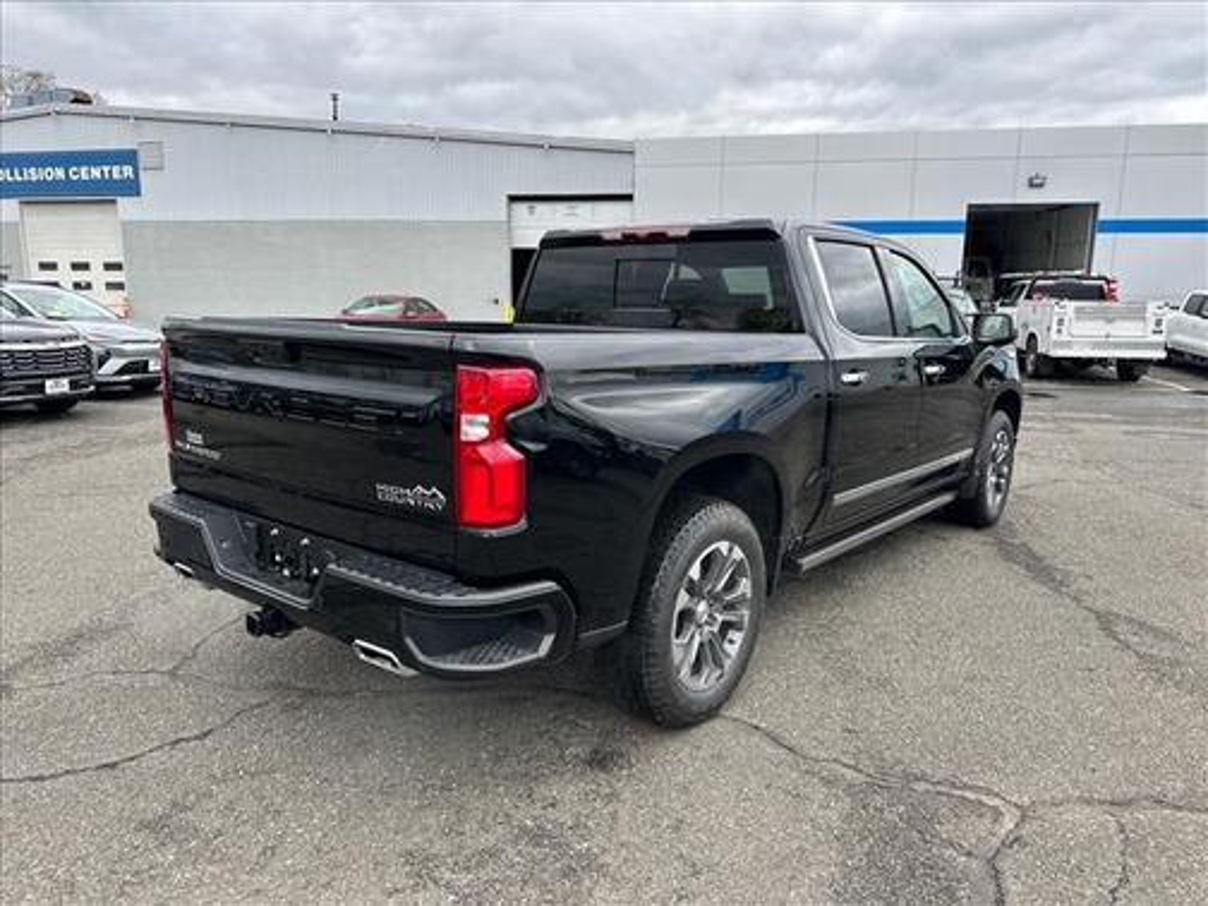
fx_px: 838
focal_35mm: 24
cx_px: 604
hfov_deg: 71.6
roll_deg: -0.8
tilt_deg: -10.9
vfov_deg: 56.8
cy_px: 453
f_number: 1.78
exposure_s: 1/541
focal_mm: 6.86
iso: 80
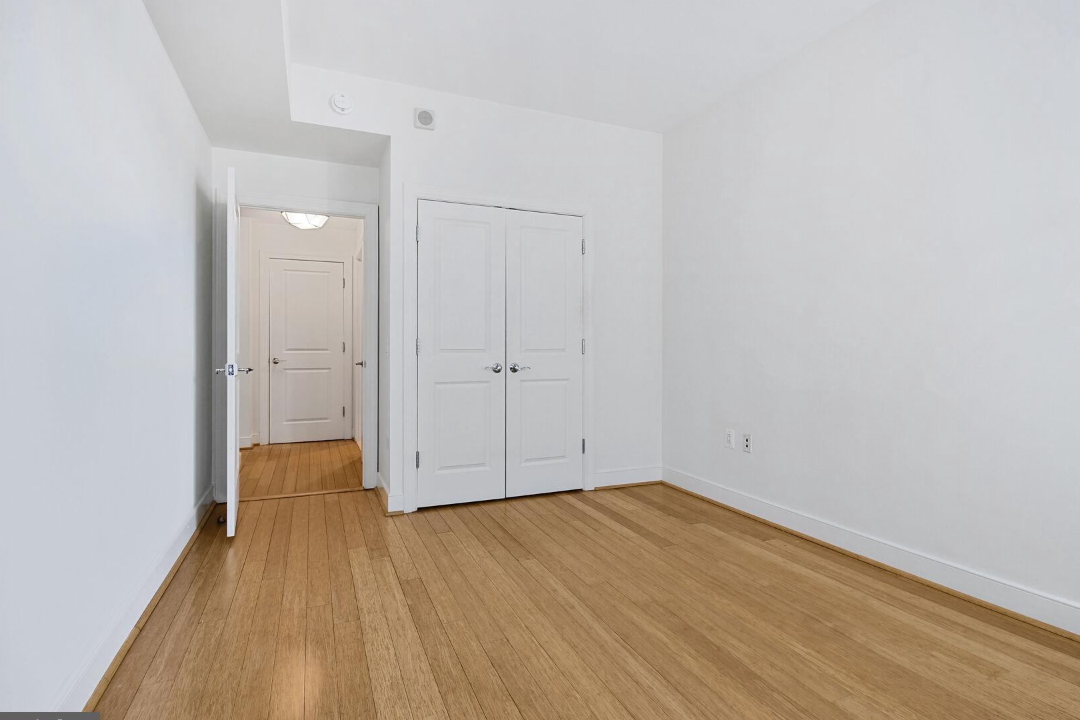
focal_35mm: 16
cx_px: 551
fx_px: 480
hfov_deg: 96.7
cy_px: 369
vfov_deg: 73.7
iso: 200
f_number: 8
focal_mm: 10
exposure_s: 1/3
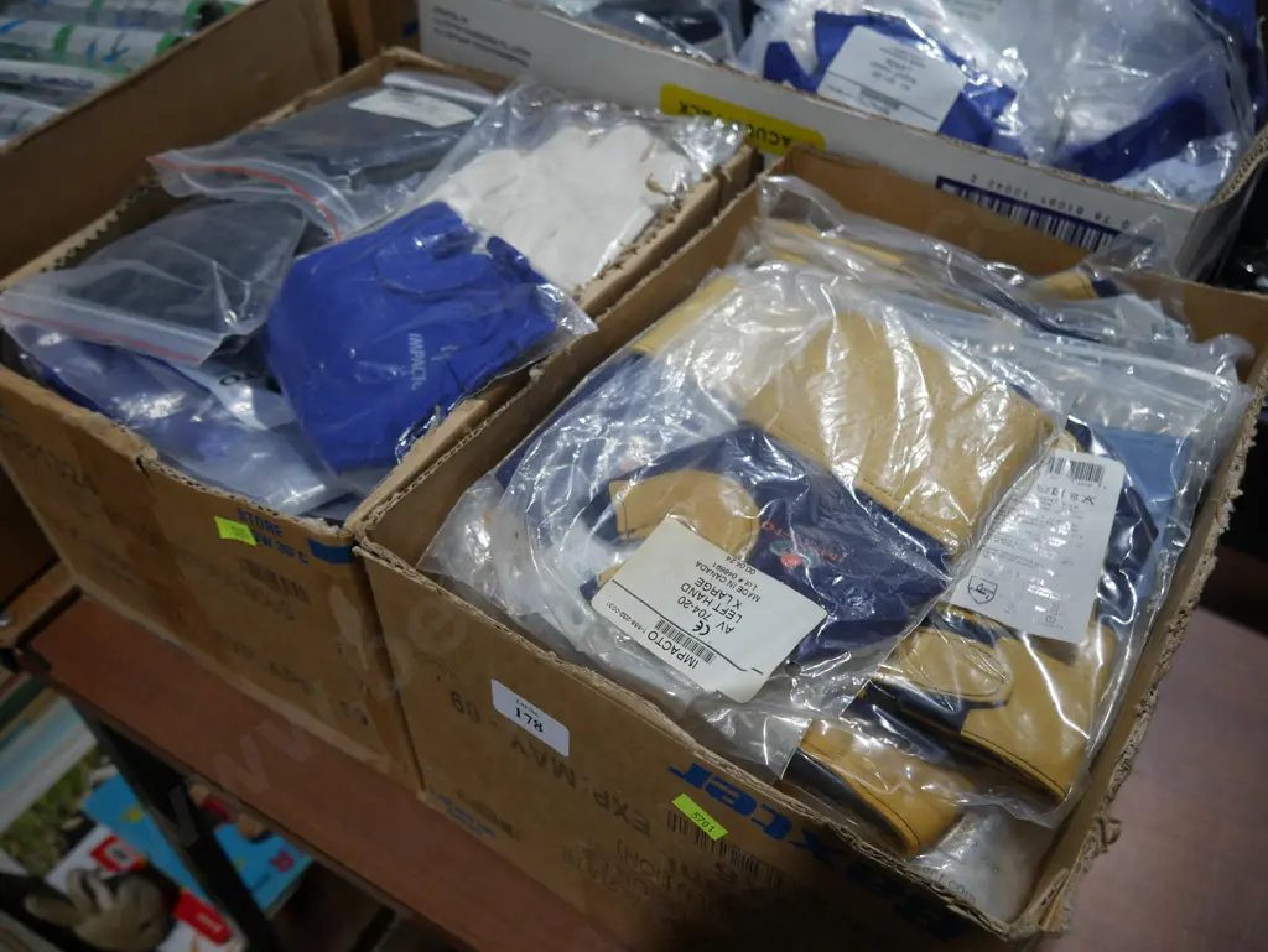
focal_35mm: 28
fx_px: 1026
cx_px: 634
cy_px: 476
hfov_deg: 63.4
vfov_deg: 49.8
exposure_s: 1/125
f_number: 3.5
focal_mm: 14
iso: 200
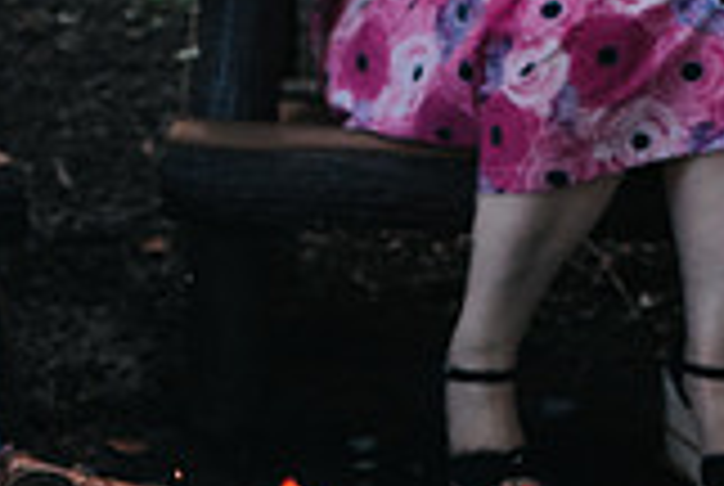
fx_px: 2539
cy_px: 776
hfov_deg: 16.2
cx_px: 423
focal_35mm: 126
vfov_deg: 10.5
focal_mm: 35
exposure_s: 1/400
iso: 1000
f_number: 2.8
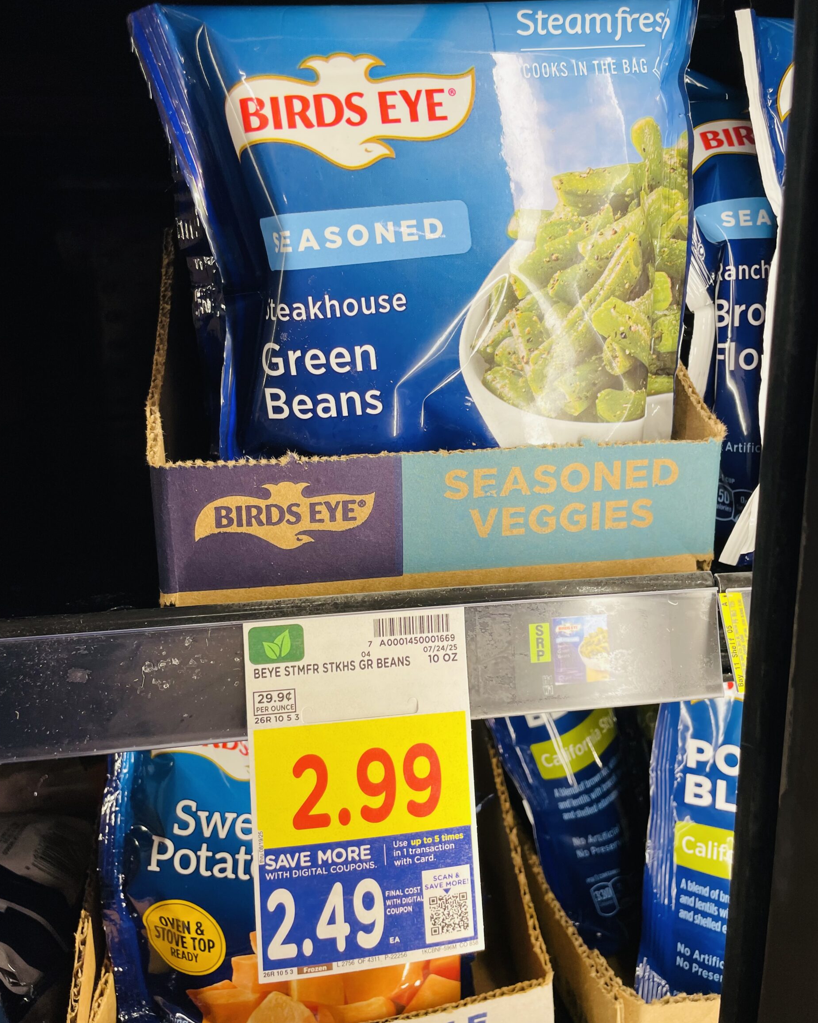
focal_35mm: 28
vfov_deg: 62.2
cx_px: 417
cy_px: 492
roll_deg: +0.4
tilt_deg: -12.6
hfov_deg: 51.5
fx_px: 847
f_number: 1.6
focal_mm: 4.2
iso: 50
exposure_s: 1/120
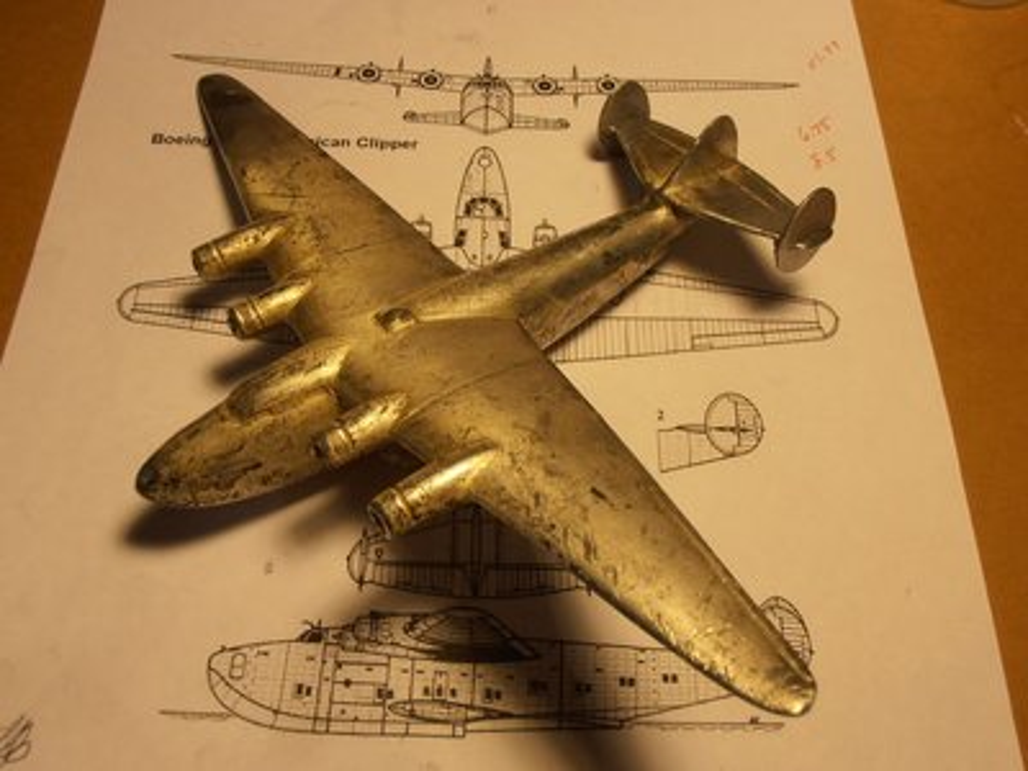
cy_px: 386
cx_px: 514
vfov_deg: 38.7
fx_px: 1099
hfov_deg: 50.1
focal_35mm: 37
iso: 80
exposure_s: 1/80
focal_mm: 6.61
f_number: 3.9
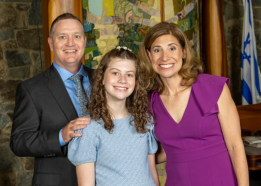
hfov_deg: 23.5
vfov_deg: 16.9
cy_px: 92
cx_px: 108
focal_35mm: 85
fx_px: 627
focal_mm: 48
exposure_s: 1/200
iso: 640
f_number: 7.1
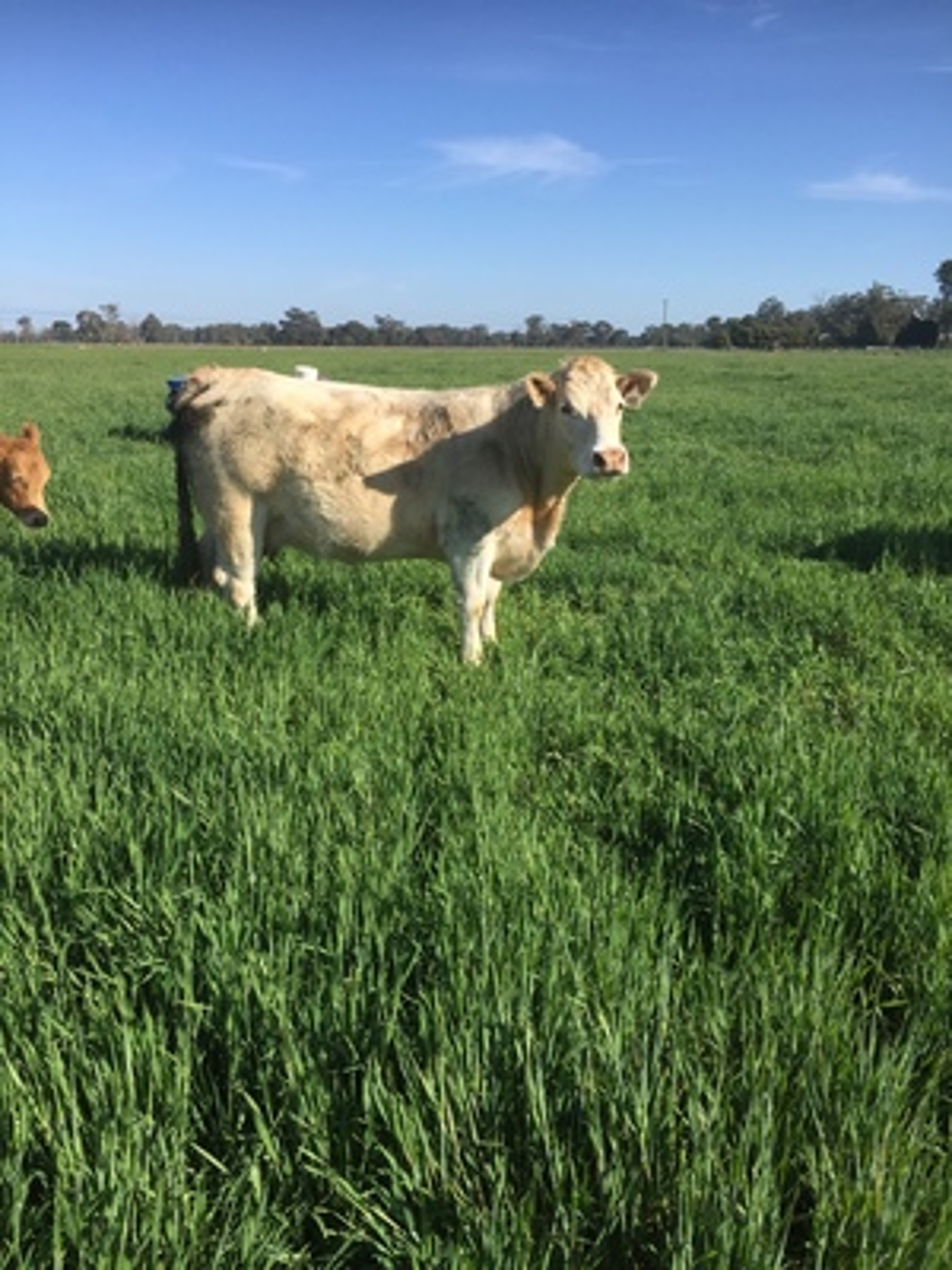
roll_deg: -0.3
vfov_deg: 61.7
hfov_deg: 48.2
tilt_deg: -16.1
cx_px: 476
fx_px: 1063
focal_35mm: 29
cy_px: 635
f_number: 2.2
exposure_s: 1/1799
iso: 32
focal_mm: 4.15
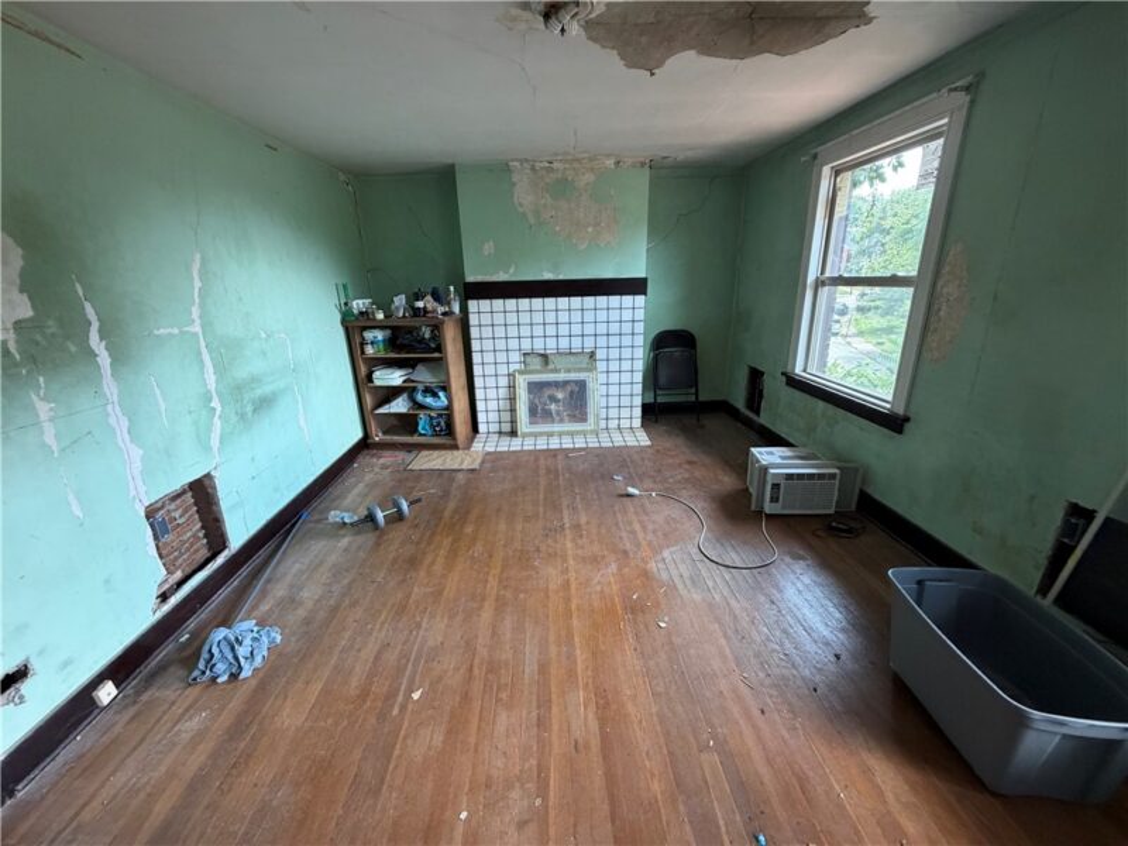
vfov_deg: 85.7
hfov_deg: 102.1
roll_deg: +2.5
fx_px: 456
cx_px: 564
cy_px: 423
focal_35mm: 14
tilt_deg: -17.3
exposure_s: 1/89
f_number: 2.2
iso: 320
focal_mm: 2.22
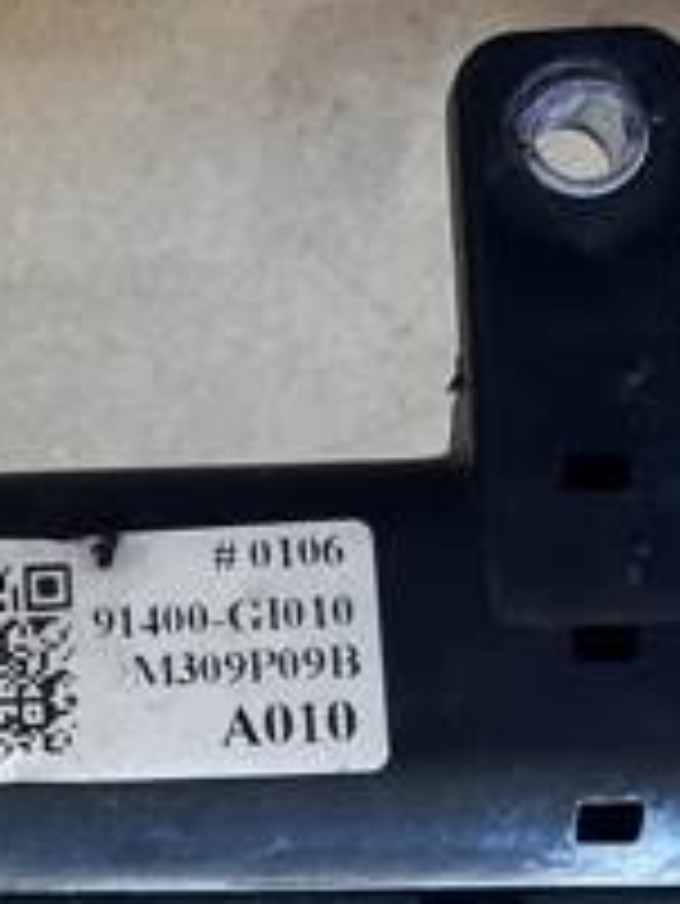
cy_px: 657
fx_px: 1622
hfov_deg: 22.3
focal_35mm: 62
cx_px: -83
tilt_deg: -67.5
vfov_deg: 30.7
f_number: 1.6
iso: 200
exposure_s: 1/50
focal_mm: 5.1
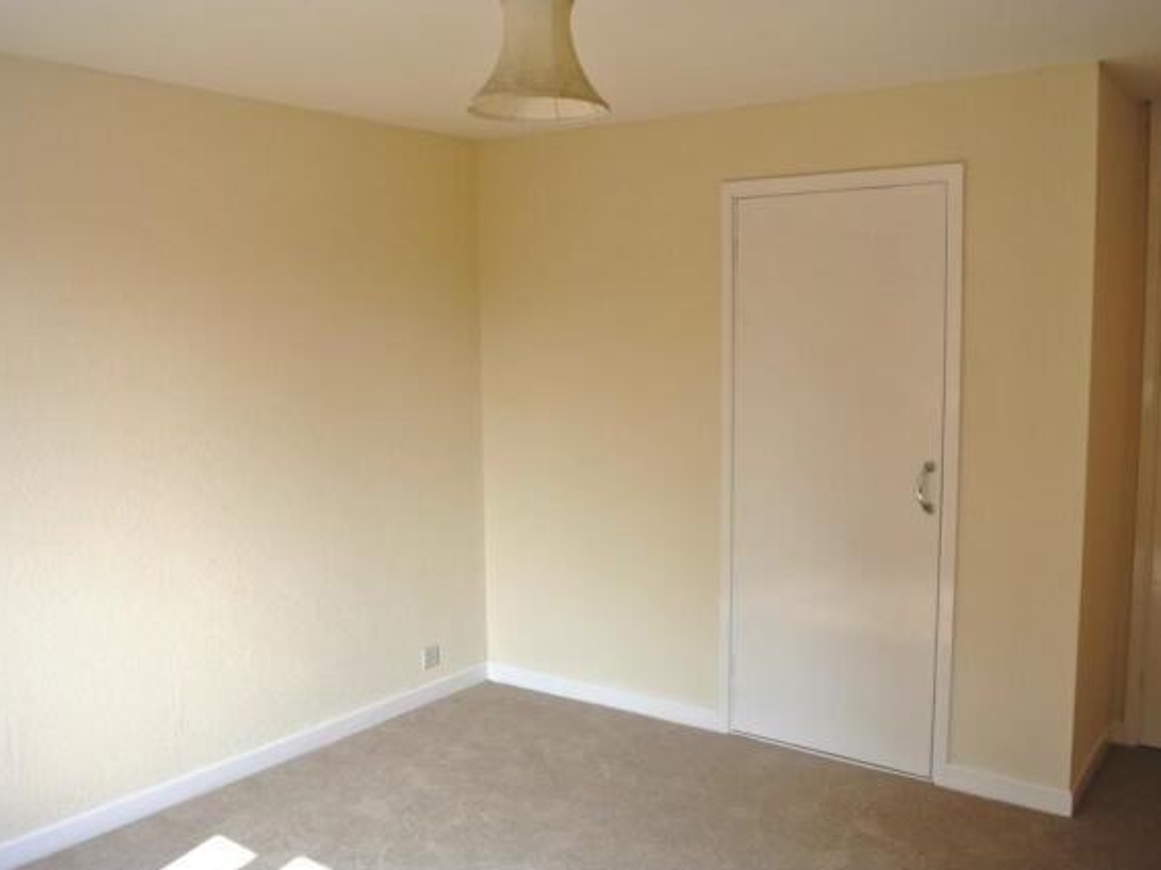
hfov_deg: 60.0
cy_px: 446
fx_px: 1006
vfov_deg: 46.8
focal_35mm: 30
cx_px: 596
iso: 200
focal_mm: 10
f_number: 3.5
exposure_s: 1/250
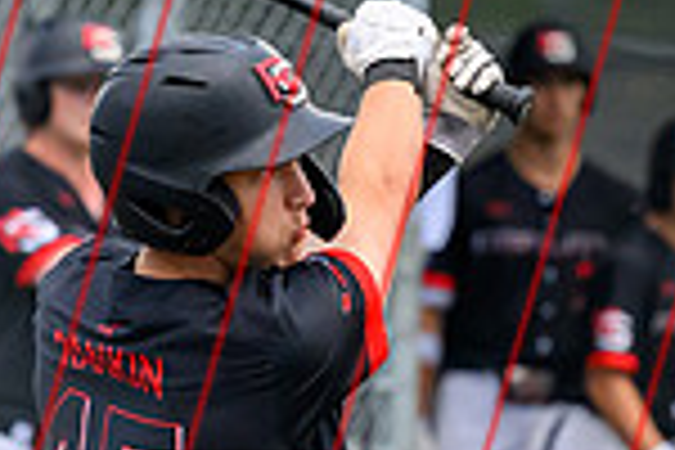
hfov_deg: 4.0
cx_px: 252
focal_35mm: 517
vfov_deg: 2.7
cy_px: 669
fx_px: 9693
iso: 3200
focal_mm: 104
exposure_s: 1/3200
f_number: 2.8
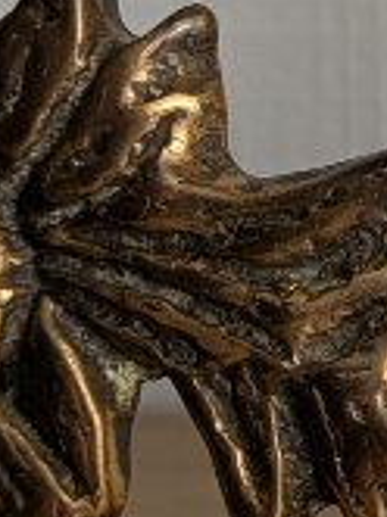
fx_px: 2600
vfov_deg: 11.2
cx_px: 896
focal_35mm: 174
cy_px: -31
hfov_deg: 7.9
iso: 32
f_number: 1.7
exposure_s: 1/156
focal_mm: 4.53
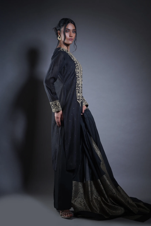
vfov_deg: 33.4
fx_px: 377
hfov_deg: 22.6
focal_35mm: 60
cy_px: 113
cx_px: 76
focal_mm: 60
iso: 640
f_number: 5
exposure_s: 1/160
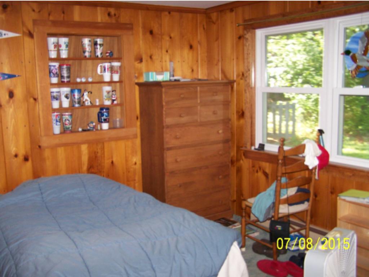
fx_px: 405
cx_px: 184
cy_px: 138
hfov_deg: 49.0
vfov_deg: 37.8
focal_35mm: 38
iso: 160
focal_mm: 6.3
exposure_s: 1/60
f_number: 2.8
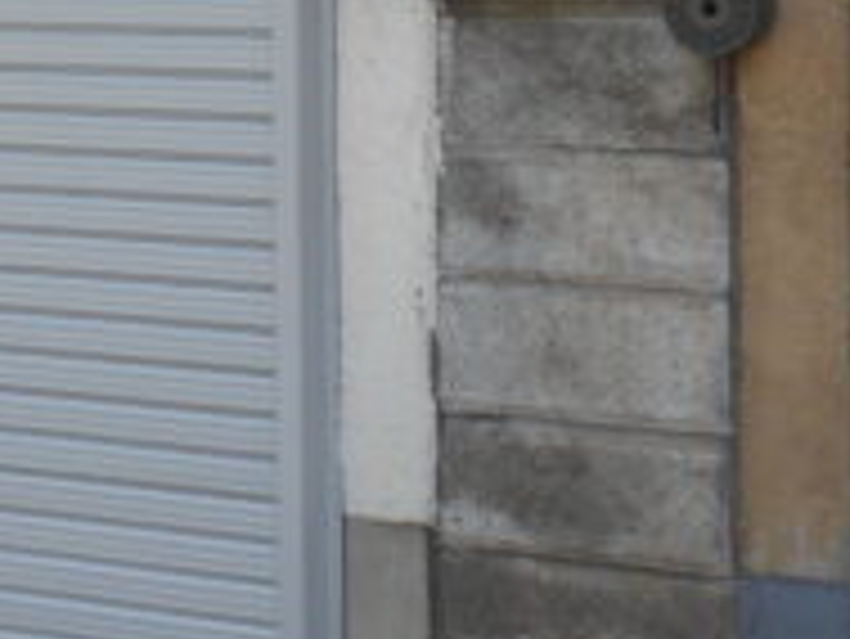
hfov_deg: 13.2
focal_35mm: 145
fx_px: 3563
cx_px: -220
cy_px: -238
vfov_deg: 10.0
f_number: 3.6
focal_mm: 6.8
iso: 80
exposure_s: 1/320
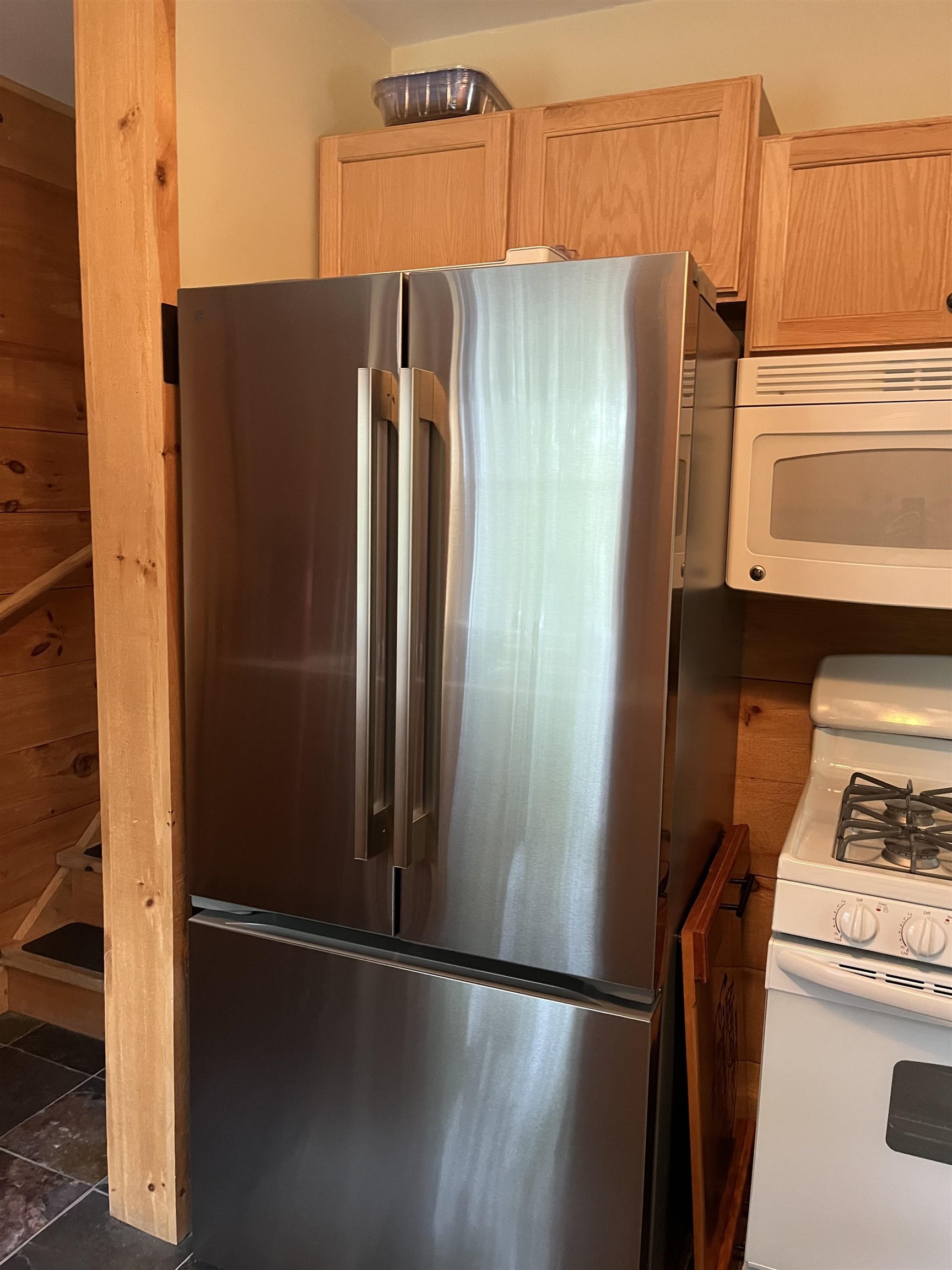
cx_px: 476
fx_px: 953
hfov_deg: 53.1
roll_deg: -1.2
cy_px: 635
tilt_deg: -4.8
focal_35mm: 26
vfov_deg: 67.3
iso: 500
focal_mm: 5.1
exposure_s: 1/40
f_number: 1.6
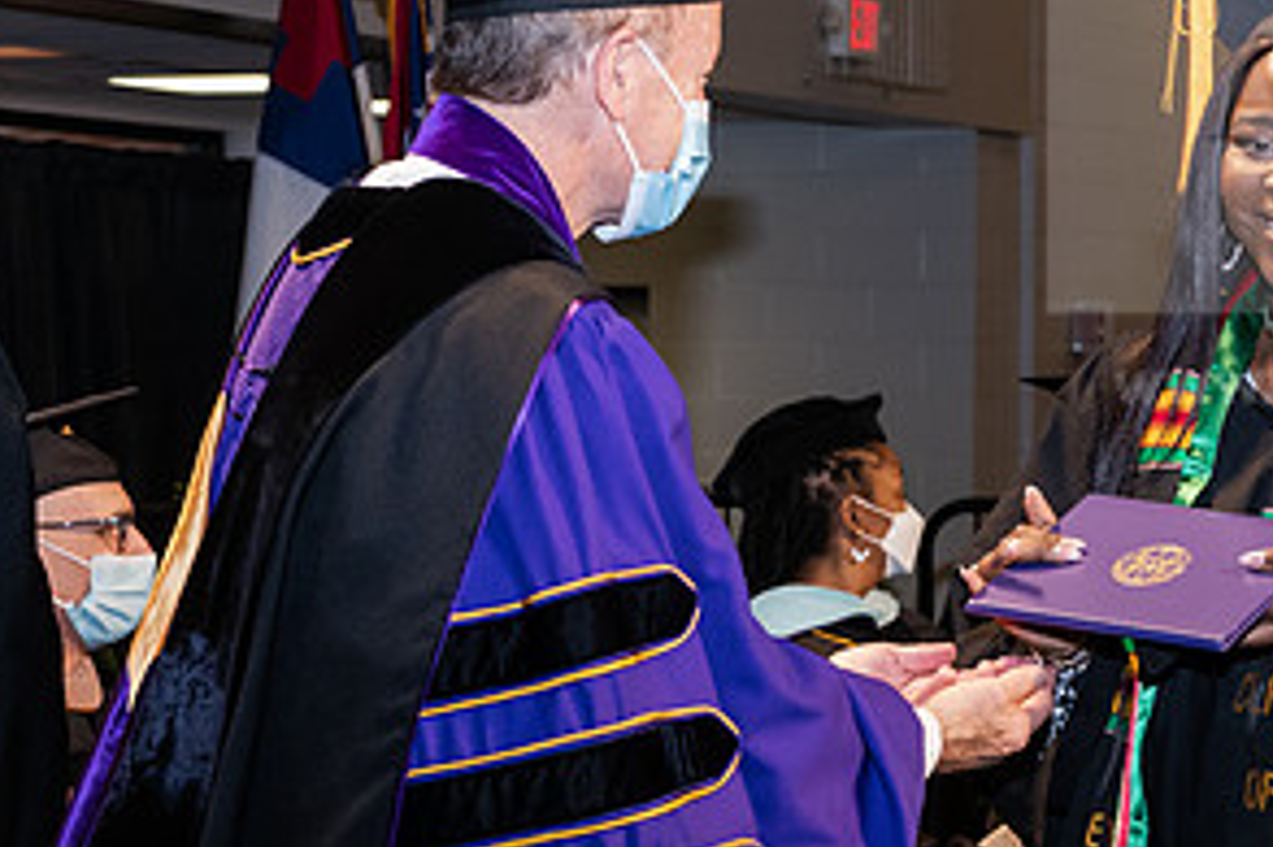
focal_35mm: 111
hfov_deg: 18.3
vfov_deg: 12.3
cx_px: 917
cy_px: 476
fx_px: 3923
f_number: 6.3
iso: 1600
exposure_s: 1/200
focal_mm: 56
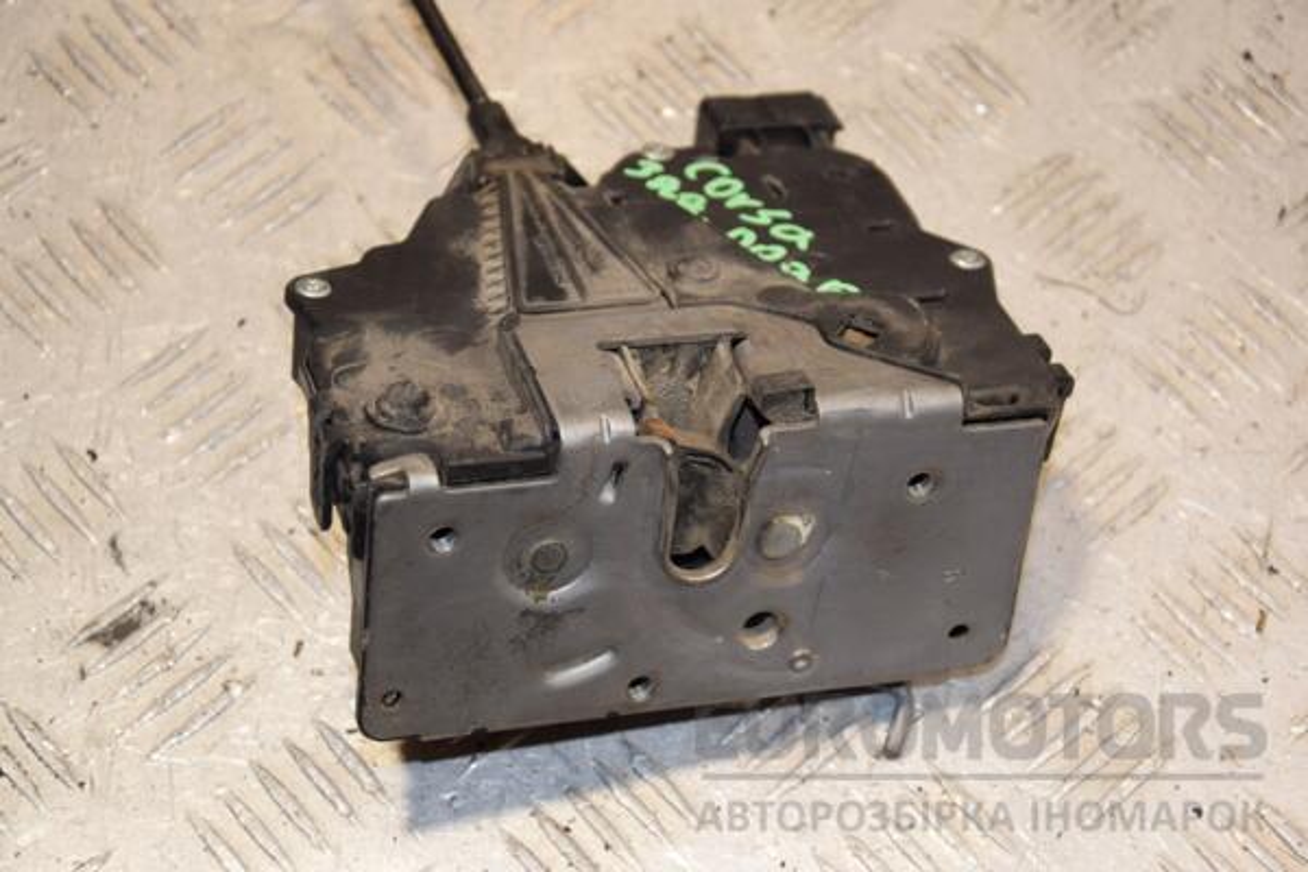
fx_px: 3161
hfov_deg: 23.4
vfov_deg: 15.7
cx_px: 654
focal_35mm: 87
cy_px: 436
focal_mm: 58
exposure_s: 1/125
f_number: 5.6
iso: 400
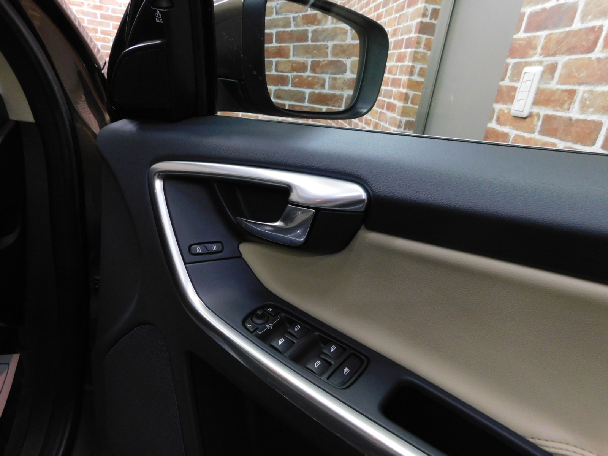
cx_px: 304
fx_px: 404
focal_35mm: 23
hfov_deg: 73.9
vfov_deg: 58.9
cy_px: 228
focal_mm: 4
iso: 360
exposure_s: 1/30
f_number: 3
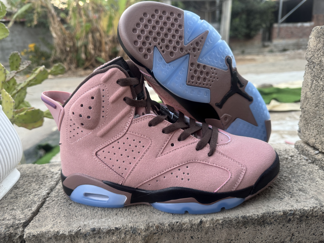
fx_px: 225
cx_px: 162
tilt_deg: -18.0
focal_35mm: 24
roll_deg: +4.2
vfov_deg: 56.8
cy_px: 122
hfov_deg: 71.6
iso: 160
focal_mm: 6.76
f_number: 1.78
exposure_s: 1/72
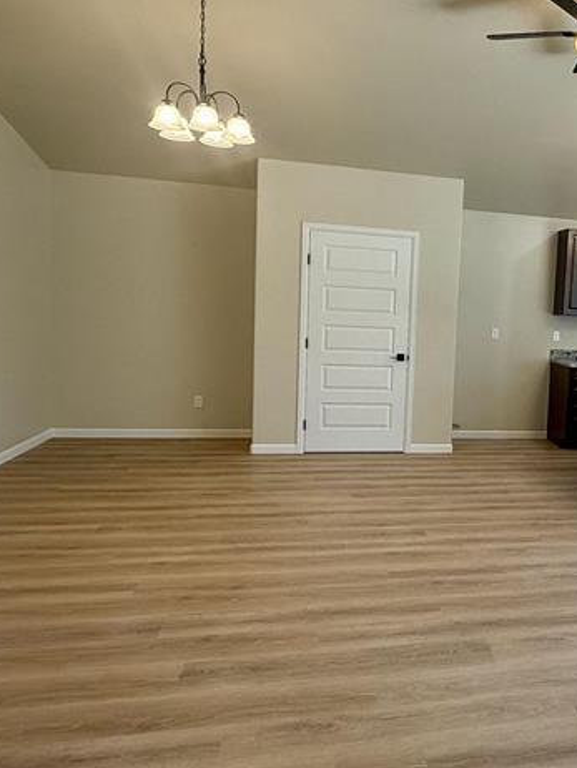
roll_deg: -3.4
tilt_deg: -4.7
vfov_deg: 58.3
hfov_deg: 41.8
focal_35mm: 31
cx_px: 520
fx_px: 688
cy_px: 371
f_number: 2.2
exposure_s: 1/120
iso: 80
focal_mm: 2.22
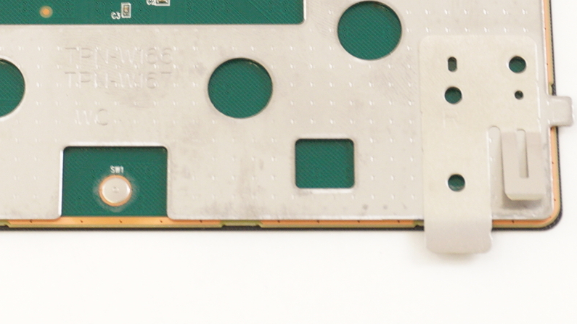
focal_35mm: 158
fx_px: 2417
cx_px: 189
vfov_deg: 7.6
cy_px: -116
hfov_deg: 13.6
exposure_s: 1/15
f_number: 5.6
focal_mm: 32
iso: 640
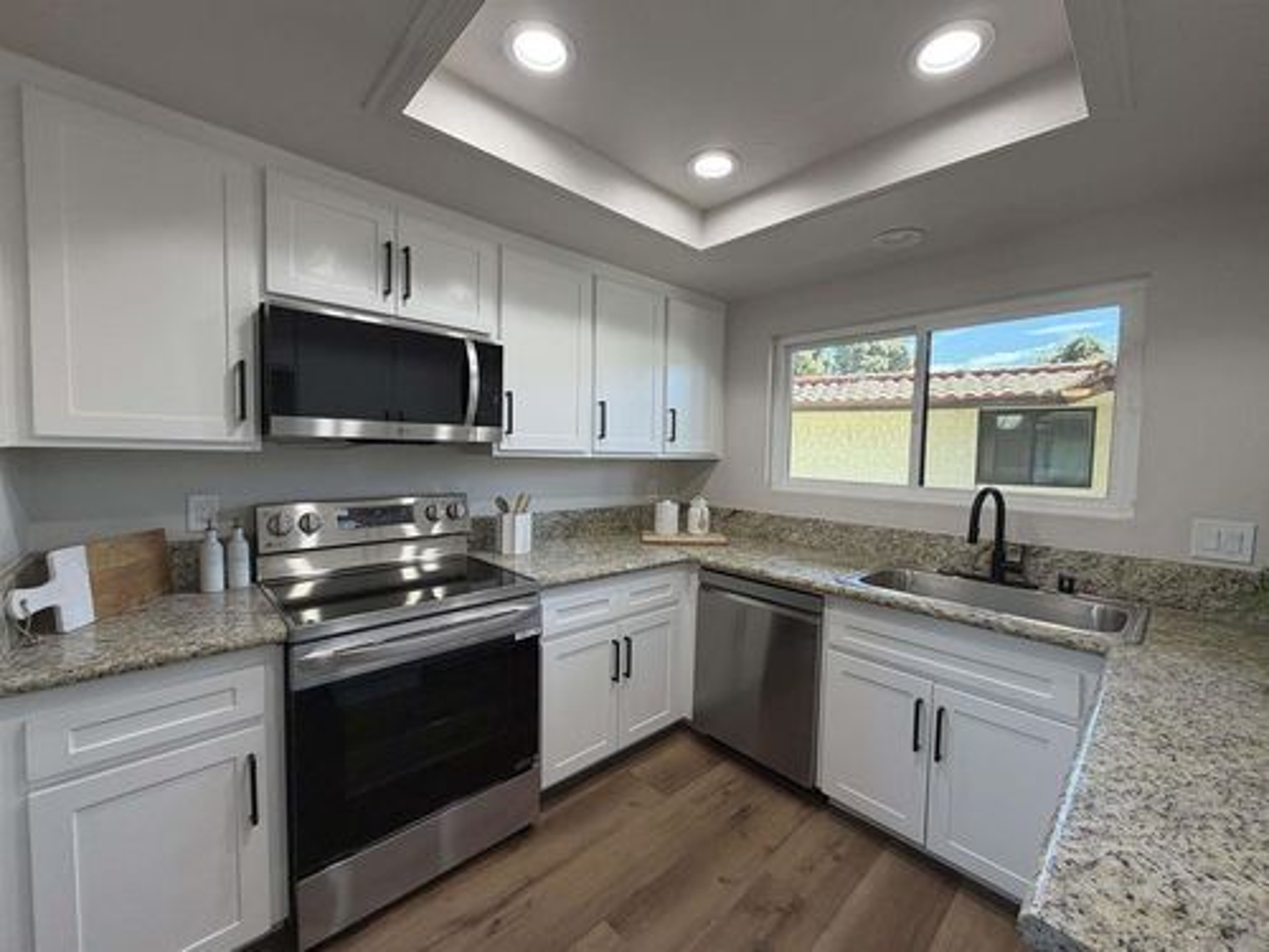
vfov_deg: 85.7
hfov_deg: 102.1
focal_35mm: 14
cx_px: 634
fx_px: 513
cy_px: 476
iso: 160
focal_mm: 2.22
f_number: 2.2
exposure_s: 1/120
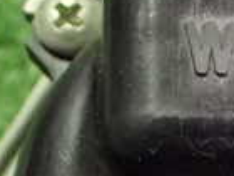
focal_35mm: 129
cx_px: 292
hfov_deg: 14.7
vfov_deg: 10.9
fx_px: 872
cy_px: 300
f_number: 2.3
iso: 1600
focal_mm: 5.4
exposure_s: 1/30
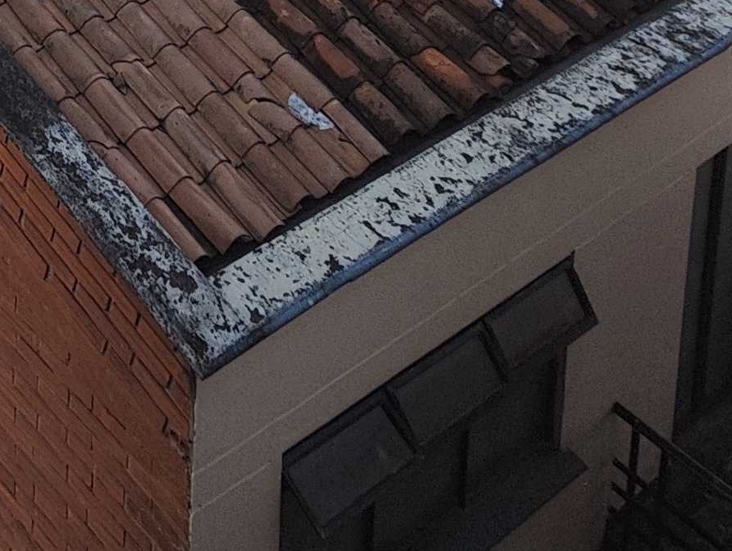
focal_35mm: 64
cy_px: -680
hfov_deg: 25.2
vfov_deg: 15.6
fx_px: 1356
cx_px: -270
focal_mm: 2.16
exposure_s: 1/505
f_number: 2.2
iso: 50
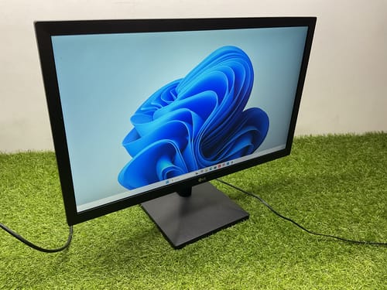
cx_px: 194
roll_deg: -1.1
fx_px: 324
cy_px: 145
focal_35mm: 29
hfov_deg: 61.7
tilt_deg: -24.1
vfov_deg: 48.2
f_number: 1.8
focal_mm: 3
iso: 80
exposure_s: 1/60
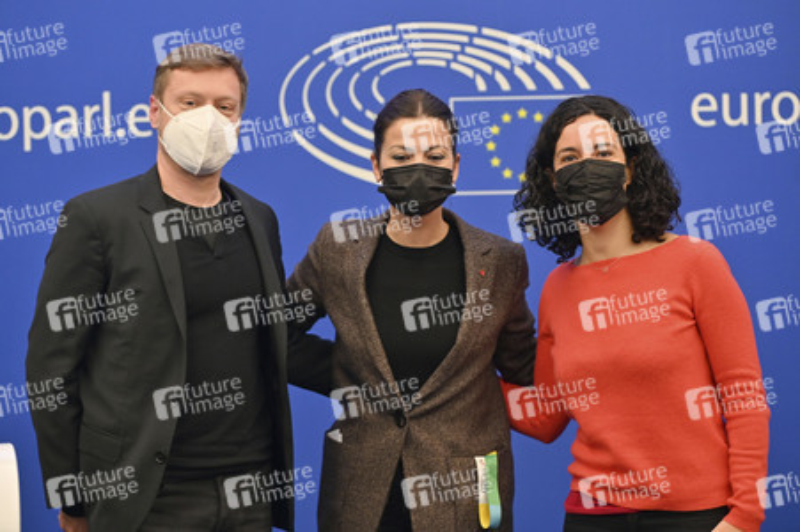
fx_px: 2576
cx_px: 400
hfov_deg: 17.7
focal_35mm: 116
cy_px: 266
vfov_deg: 11.8
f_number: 2.8
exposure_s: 1/160
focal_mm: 116
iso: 640
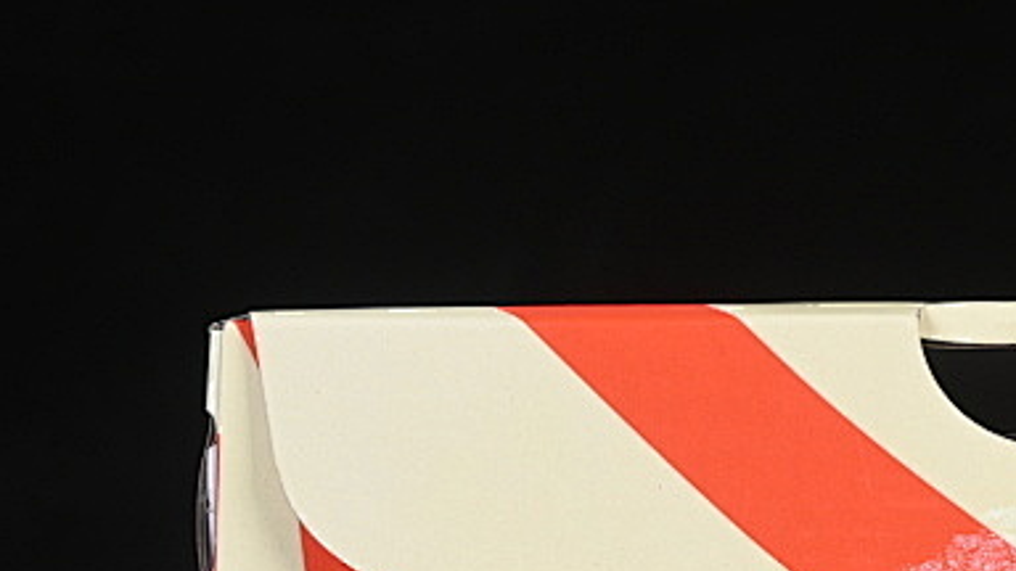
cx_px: 1080
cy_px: 563
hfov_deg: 9.7
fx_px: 5954
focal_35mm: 221
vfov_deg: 5.5
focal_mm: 50
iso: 160
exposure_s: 1/80
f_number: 8
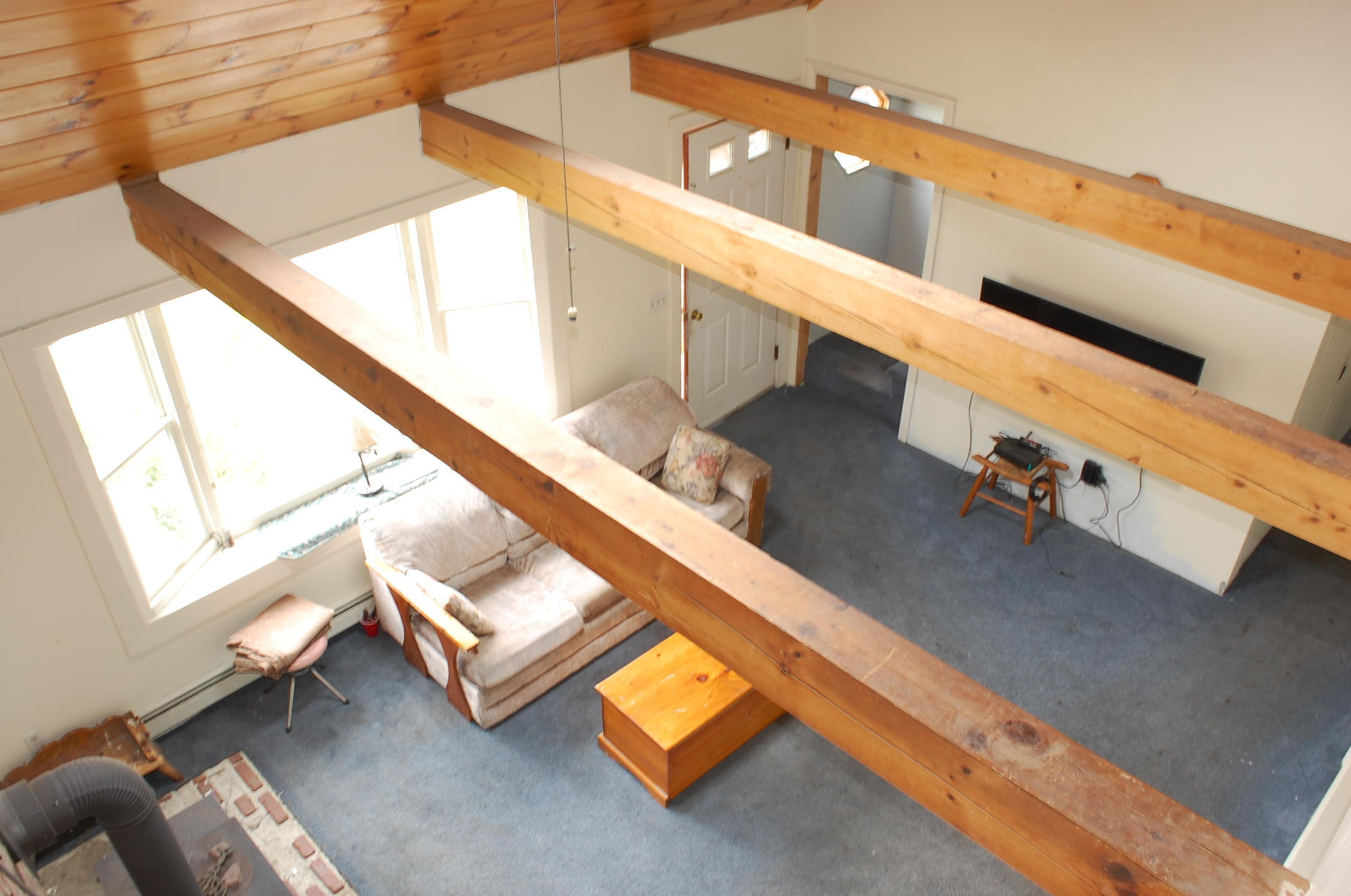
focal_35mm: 27
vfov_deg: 47.8
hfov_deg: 67.5
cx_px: 676
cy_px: 448
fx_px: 1012
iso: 200
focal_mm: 18
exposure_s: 1/4
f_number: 8
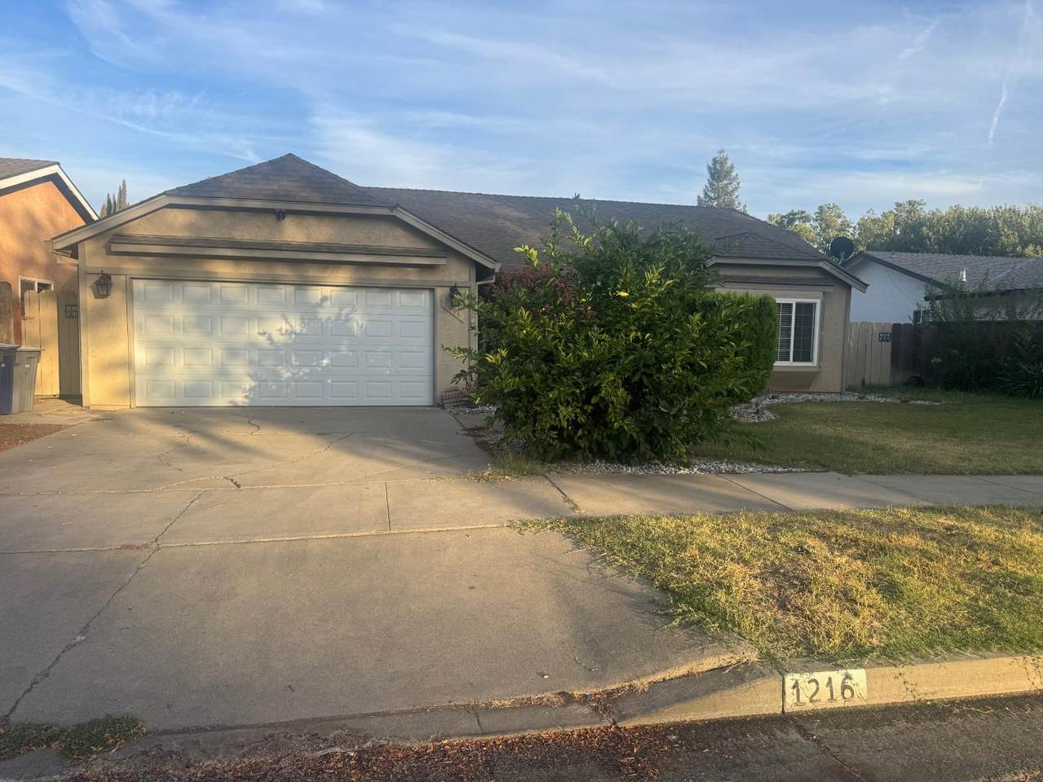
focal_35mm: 24
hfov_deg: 71.6
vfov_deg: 56.8
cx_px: 522
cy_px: 391
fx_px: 723
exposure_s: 1/1767
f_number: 1.78
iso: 80
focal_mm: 6.76
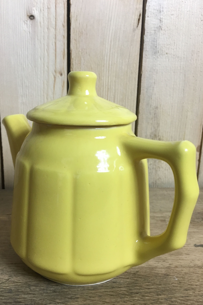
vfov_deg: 60.3
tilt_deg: -15.9
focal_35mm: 31
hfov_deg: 42.2
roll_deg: -1.0
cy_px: 155
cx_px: 87
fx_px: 262
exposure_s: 1/33
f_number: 2.2
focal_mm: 4.15
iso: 64
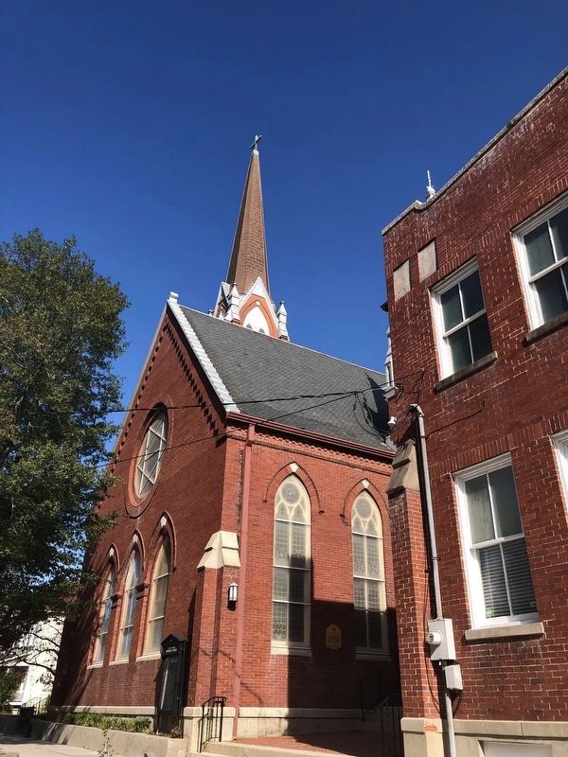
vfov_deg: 63.4
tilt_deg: +27.1
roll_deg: -1.4
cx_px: 284
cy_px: 378
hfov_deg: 49.7
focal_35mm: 28
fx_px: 613
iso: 20
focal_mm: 4
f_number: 1.8
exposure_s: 1/1350
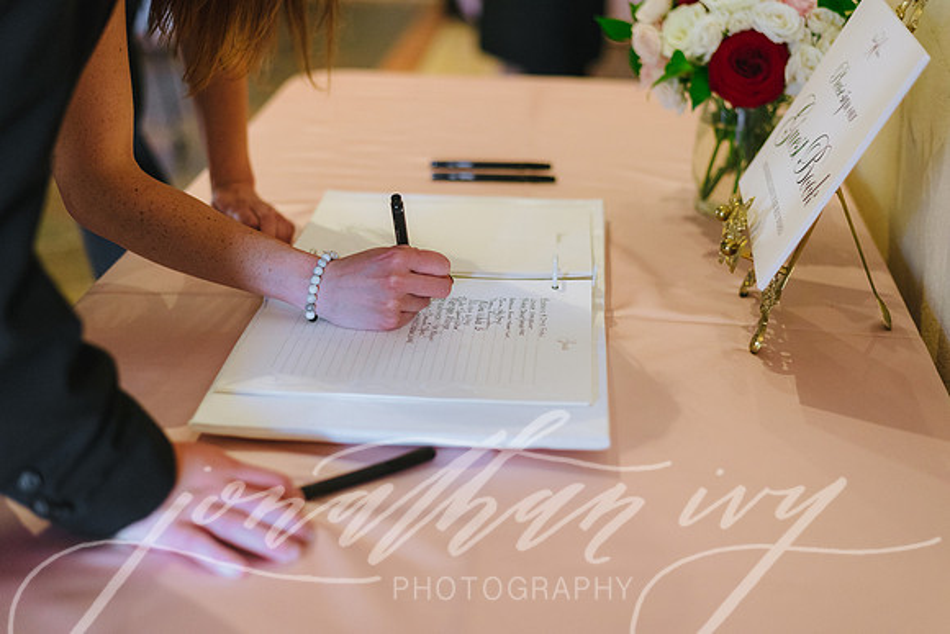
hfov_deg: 39.6
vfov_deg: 27.0
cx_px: 475
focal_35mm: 50
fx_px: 1320
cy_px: 317
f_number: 2.2
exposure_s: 1/400
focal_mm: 50
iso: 1600
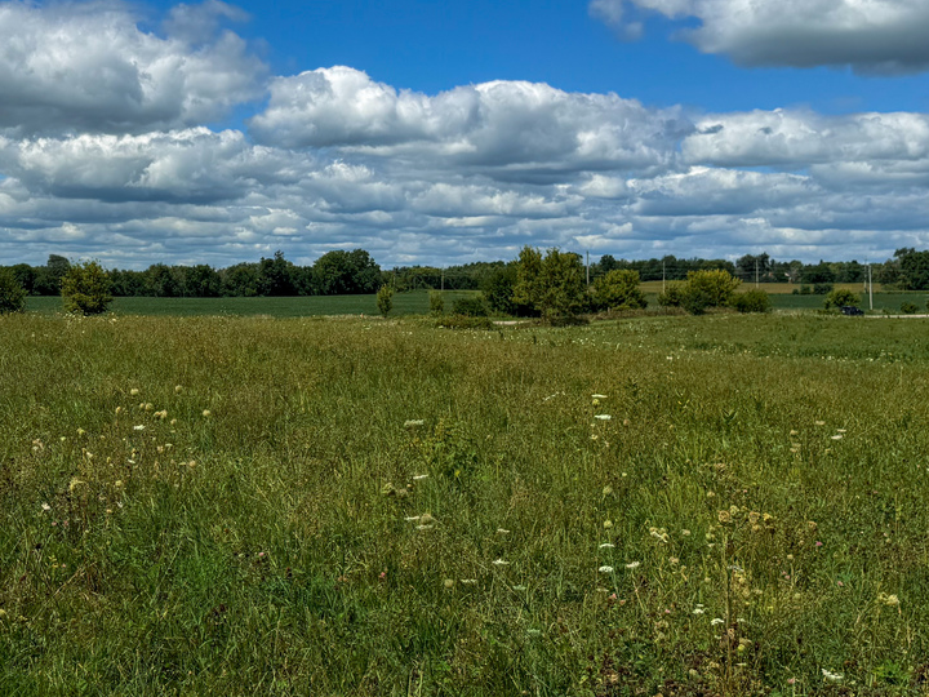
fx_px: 1288
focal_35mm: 48
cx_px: 272
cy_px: 237
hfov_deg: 38.9
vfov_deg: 30.1
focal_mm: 6.76
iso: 80
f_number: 1.8
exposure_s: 1/9000
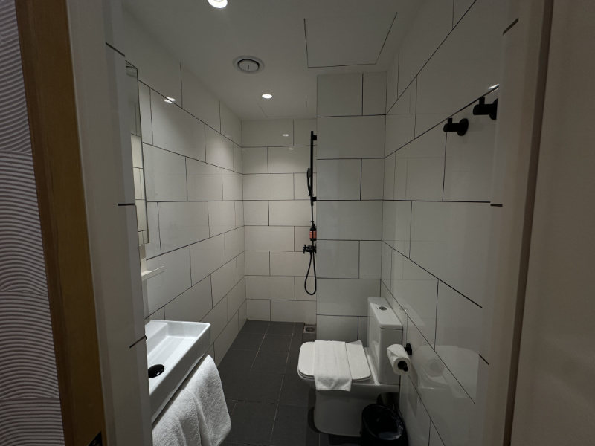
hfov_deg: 102.1
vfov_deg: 85.7
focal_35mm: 14
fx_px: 241
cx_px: 298
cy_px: 223
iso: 125
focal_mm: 2.2
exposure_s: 1/100
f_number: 2.2
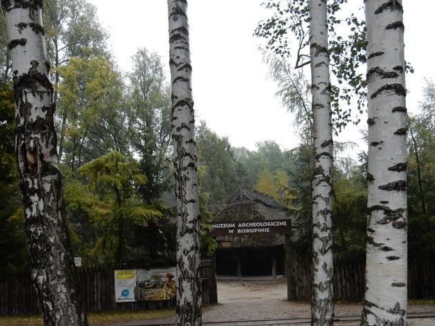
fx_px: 402
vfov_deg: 43.8
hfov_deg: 56.8
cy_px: 202
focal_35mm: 32
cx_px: 204
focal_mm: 4.5
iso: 400
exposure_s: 1/160
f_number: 3.7
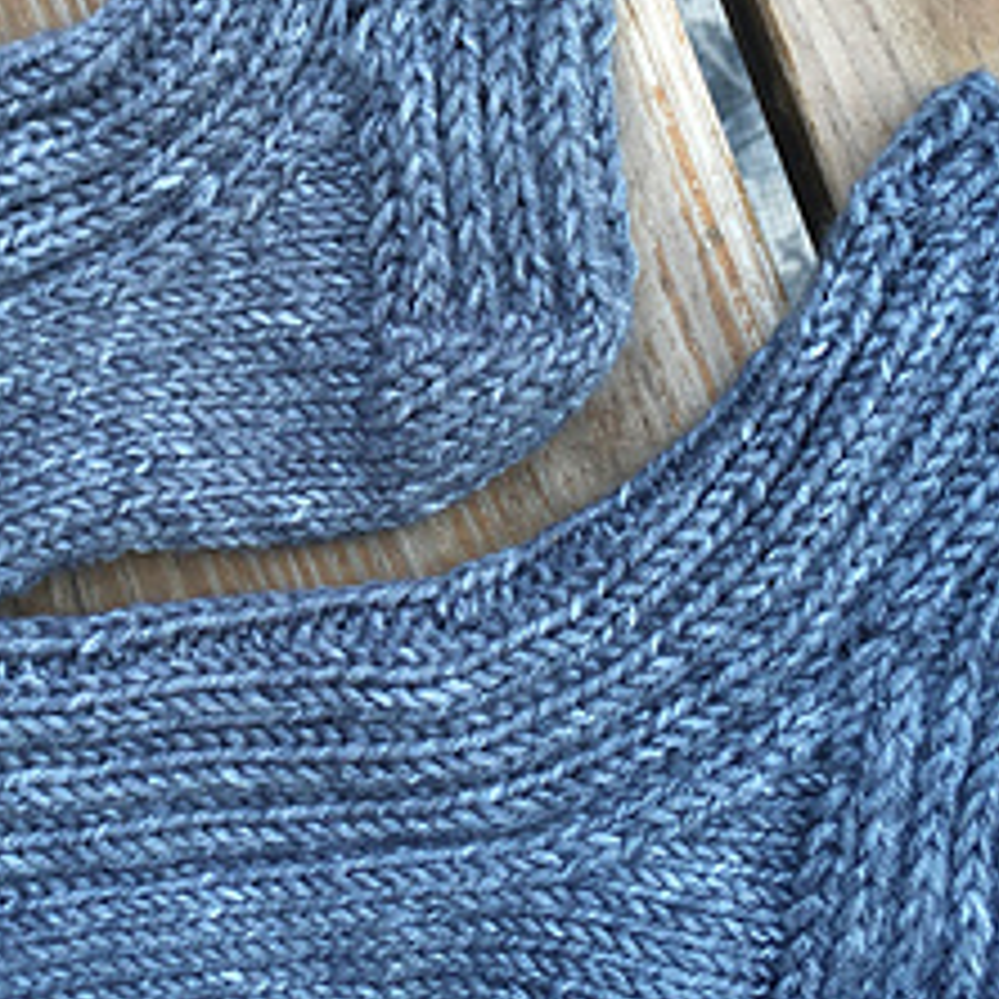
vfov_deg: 23.2
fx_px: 2416
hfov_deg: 23.1
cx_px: 234
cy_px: 302
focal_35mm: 74
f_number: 2.2
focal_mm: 4.15
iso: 32
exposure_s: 1/120
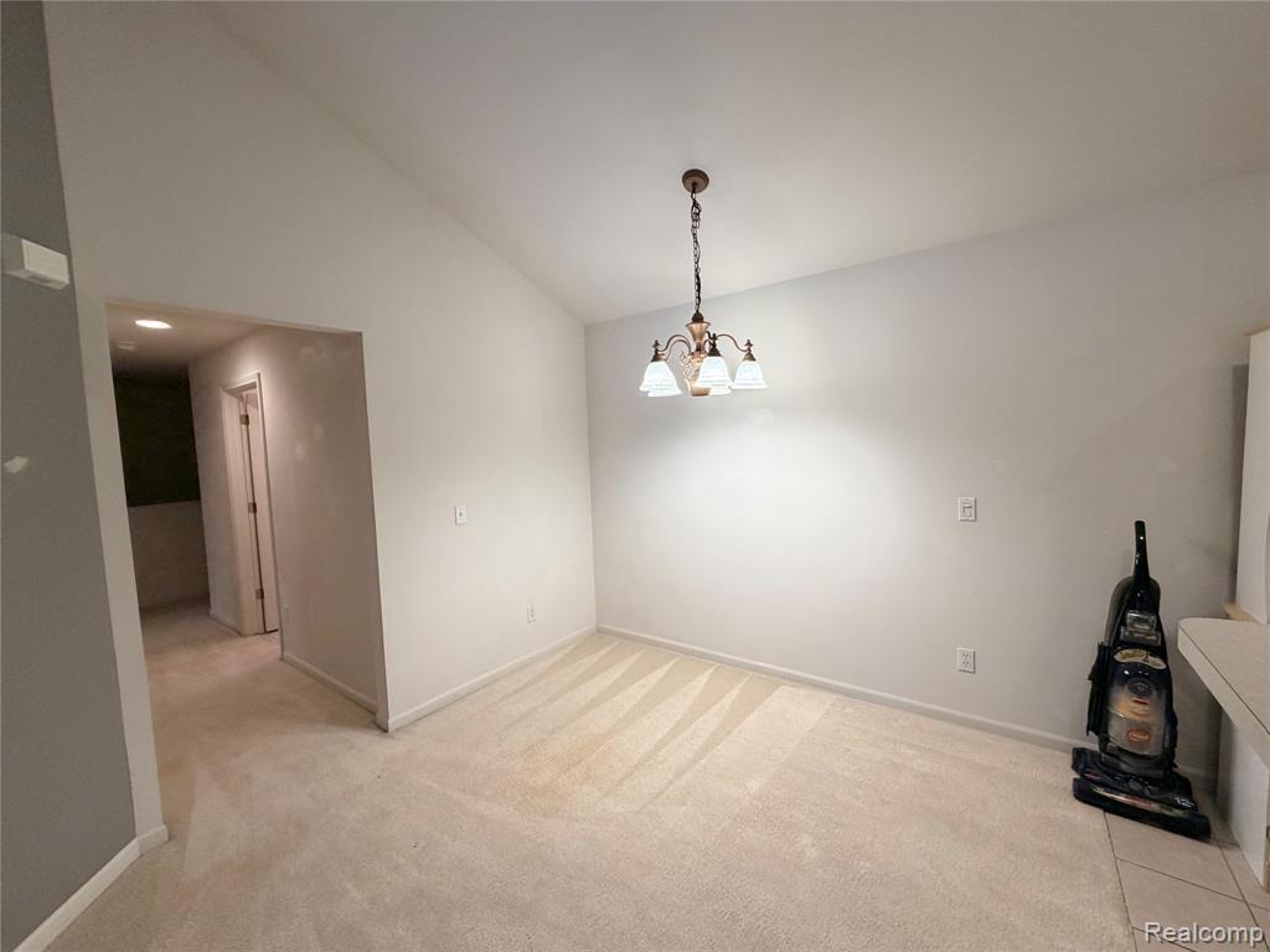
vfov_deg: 85.7
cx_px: 635
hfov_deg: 102.1
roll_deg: +2.5
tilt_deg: -4.2
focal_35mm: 14
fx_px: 514
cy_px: 476
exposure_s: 1/60
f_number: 2.2
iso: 160
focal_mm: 2.22
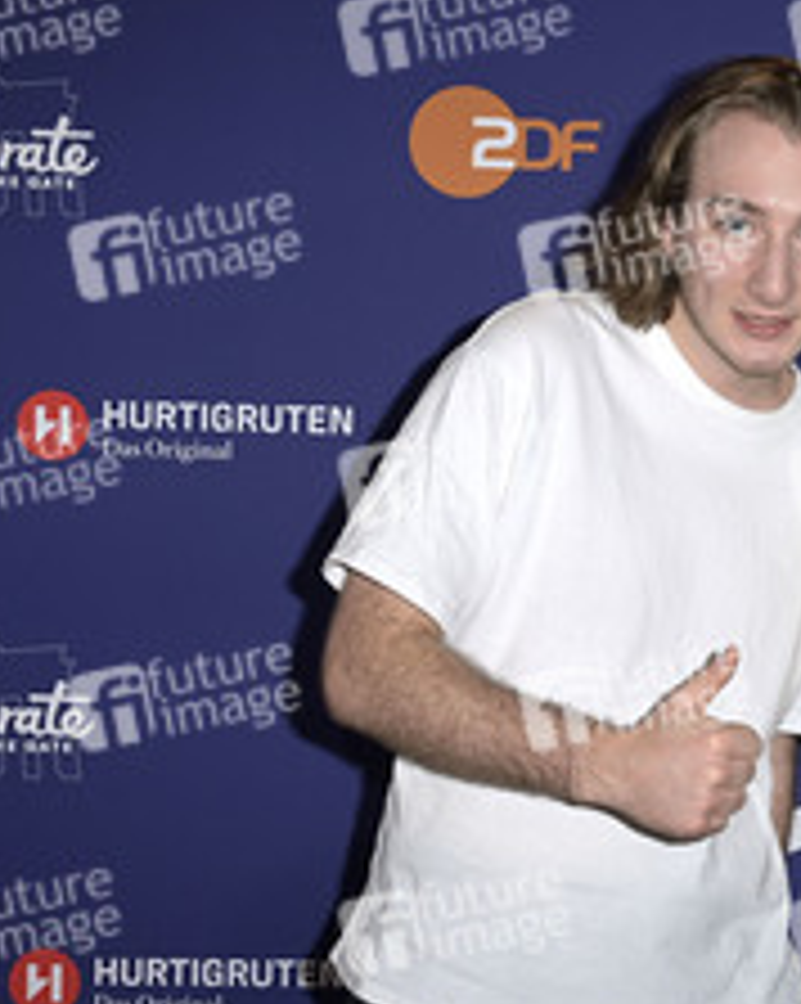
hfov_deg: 19.0
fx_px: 2255
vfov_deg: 25.1
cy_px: 585
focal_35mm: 76
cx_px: 965
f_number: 5.6
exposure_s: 1/250
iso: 500
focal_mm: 40
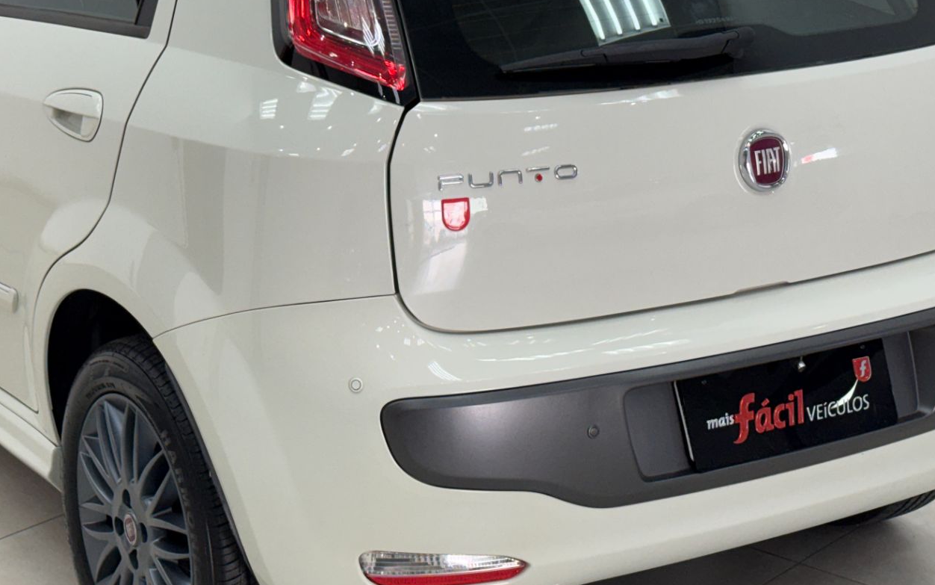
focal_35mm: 78
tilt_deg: -14.1
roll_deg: -0.2
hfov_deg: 26.4
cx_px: 368
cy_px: 195
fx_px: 1988
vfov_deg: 16.7
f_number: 1.78
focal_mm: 6.76
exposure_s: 1/164
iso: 80
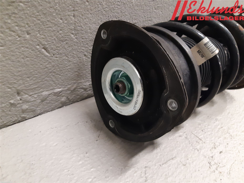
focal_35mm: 26
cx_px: 122
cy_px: 92
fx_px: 183
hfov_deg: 67.3
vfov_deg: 53.1
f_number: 1.7
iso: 320
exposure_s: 1/50
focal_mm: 3.93
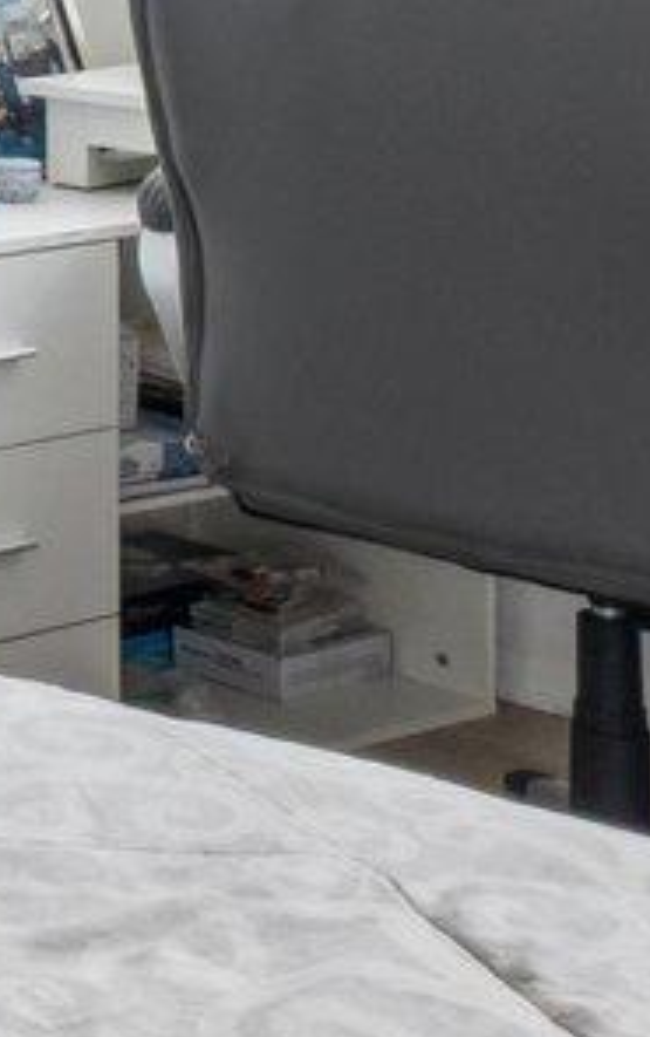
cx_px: -1174
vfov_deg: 18.1
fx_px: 2997
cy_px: -371
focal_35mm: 106
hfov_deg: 9.9
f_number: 8
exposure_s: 1/18
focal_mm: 10
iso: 250
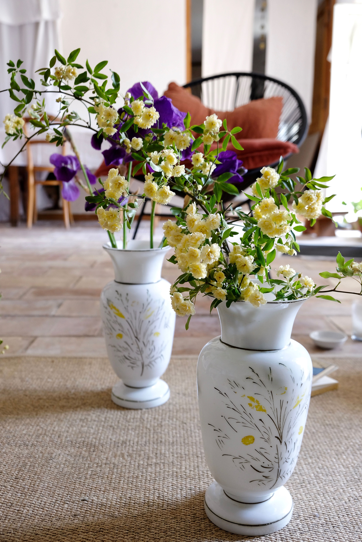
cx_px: 181
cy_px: 271
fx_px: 543
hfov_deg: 36.9
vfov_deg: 53.1
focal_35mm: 36
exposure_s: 1/60
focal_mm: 24.3
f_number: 4
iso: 1250
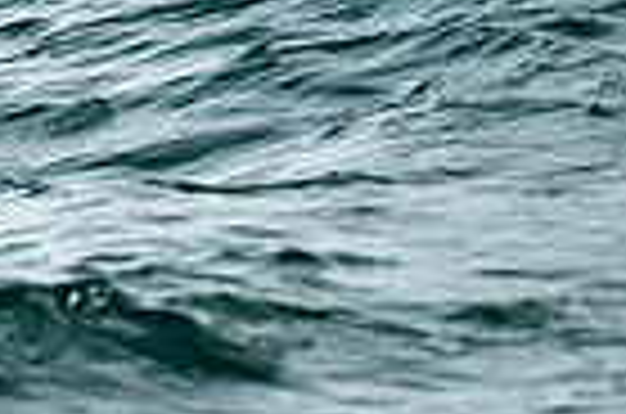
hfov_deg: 3.7
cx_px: 779
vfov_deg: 2.4
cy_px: -428
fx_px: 9768
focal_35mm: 563
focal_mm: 130
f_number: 5
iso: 320
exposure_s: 1/2500
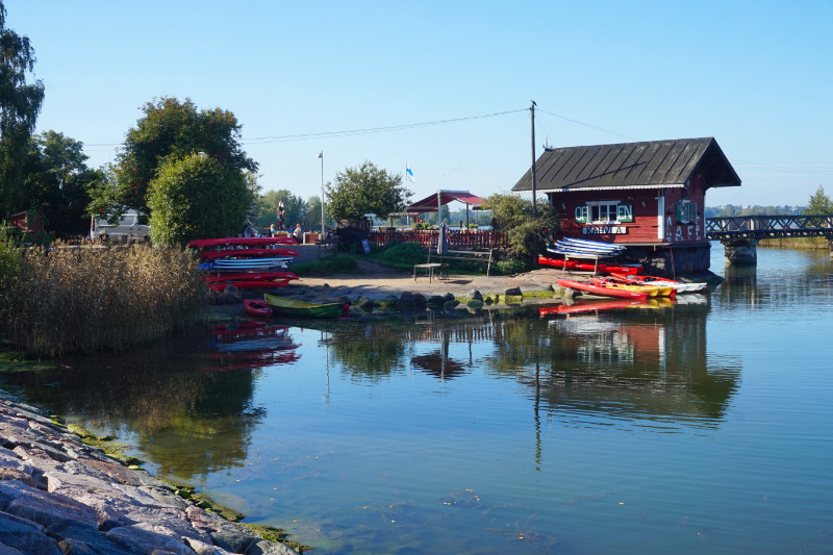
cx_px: 416
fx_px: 1041
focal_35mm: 45
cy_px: 278
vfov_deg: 29.9
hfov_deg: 43.6
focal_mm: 30
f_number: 13
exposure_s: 1/80
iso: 100
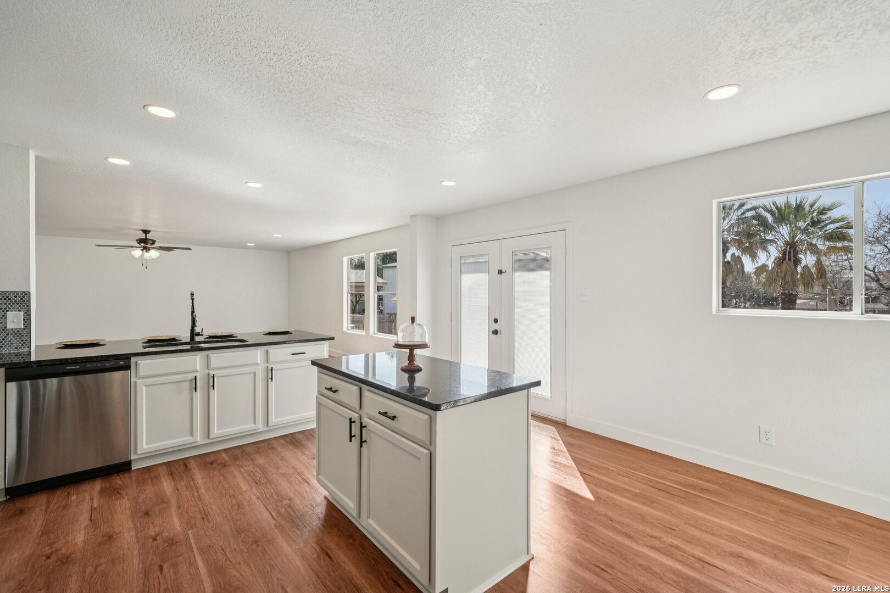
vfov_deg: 77.3
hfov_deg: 100.4
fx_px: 371
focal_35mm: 15
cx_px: 445
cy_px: 296
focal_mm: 15
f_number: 8
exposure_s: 1/250
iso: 800
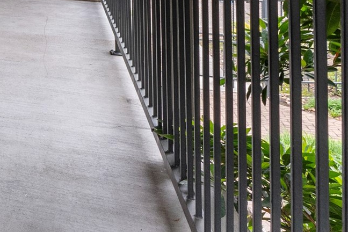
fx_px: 648
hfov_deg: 22.5
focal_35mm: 67
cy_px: -143
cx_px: -220
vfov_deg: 17.6
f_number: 9
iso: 800
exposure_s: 1/60
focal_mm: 13.4
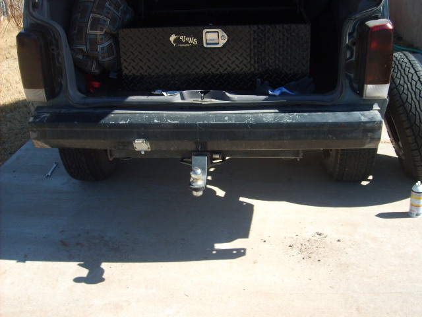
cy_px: 158
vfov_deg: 33.6
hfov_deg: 43.9
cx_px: 211
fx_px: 524
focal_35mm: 43
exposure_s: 1/500
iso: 50
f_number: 3
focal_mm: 7.2
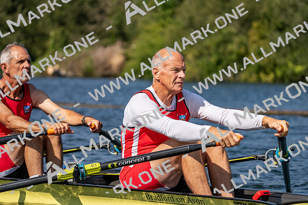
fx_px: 1788
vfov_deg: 6.6
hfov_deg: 9.8
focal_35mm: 209
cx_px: 154
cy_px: 102
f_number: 5.6
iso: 160
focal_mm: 209
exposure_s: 1/2000
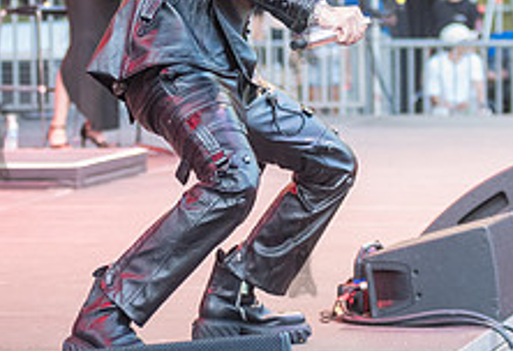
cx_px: 236
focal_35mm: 234
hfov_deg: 8.7
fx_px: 3362
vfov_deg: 6.0
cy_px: -6
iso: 3200
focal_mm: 80
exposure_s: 1/320
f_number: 3.5
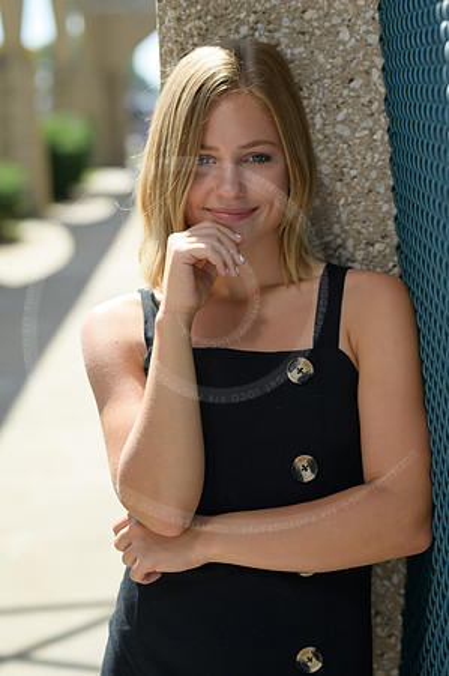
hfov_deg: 16.0
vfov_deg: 23.9
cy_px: 338
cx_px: 224
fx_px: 1594
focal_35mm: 85
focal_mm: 85
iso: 160
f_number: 3.2
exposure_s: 1/800
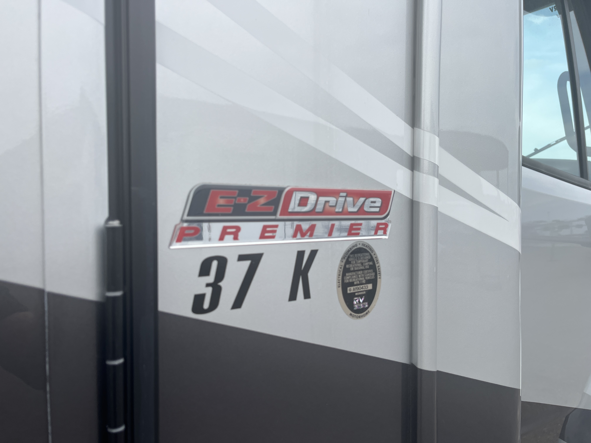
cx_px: 296
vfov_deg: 53.1
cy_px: 222
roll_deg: -0.3
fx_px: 444
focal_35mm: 26
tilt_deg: -3.8
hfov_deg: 67.3
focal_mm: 5.1
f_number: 1.6
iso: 50
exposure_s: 1/1992
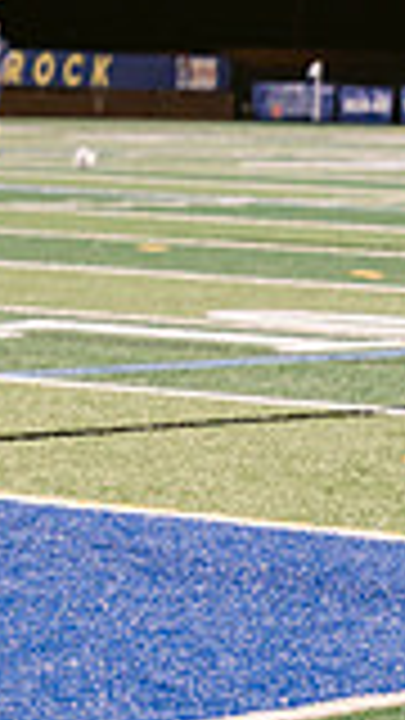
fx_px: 5078
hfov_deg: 4.4
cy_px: 92
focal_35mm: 266
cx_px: -886
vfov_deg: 8.1
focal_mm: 70
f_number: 3.2
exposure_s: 1/250
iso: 2500
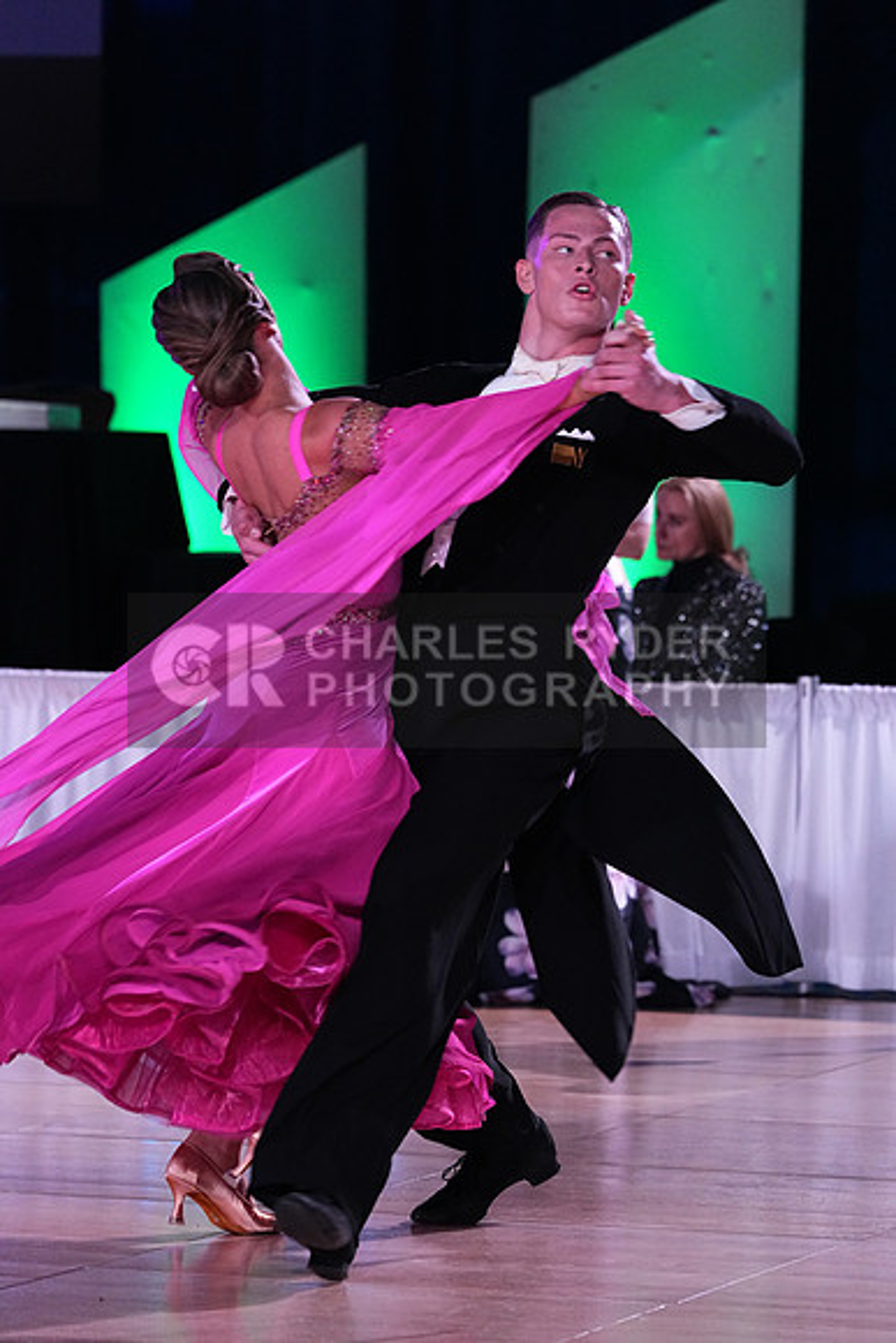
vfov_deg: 10.7
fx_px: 7163
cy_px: 672
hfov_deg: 7.2
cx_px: 448
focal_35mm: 192
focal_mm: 192
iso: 5000
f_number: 5
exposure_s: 1/320
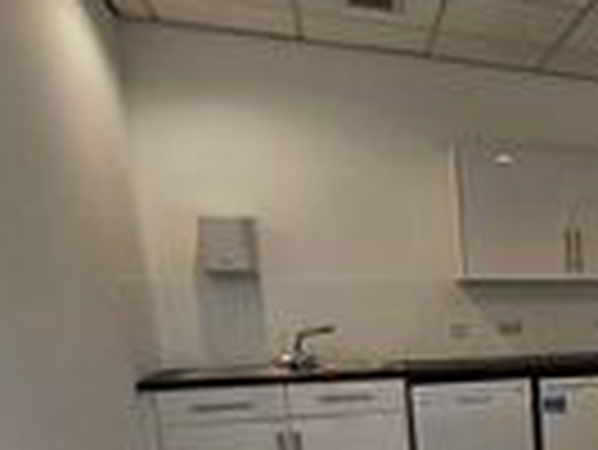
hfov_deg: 35.9
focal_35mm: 39
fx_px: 674
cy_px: 410
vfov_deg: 34.7
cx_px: 737
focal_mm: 2.2
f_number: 2.2
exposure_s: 1/50
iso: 320
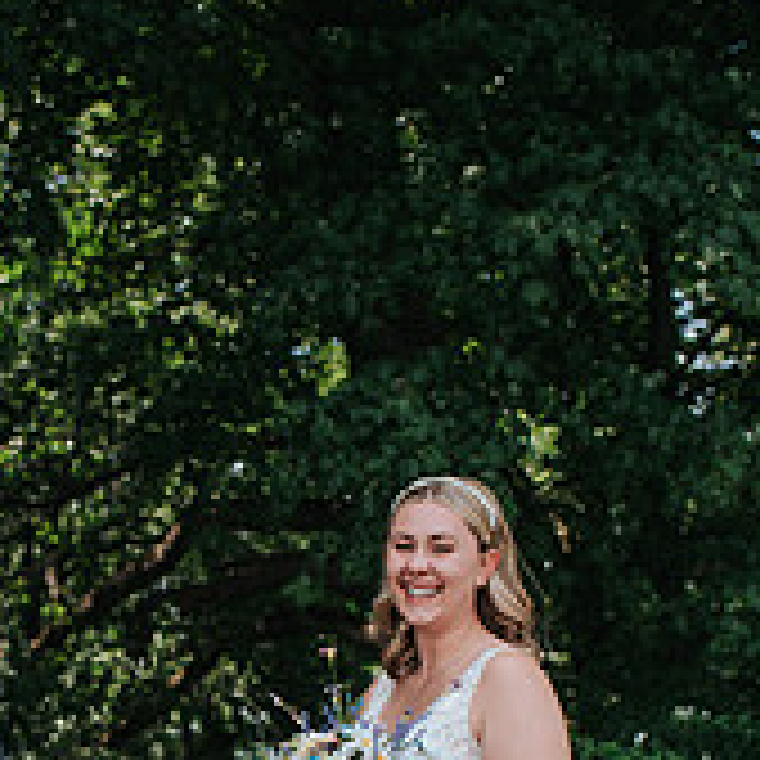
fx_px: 1962
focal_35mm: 79
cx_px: 225
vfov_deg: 20.8
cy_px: 845
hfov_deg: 21.8
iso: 100
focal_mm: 35
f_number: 2.8
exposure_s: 1/320
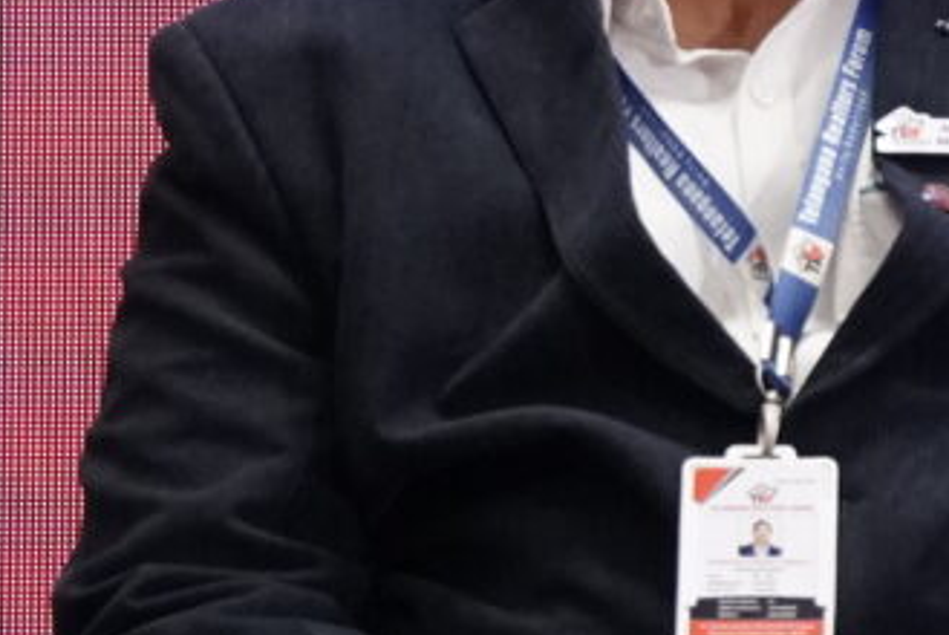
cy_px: 369
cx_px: 3219
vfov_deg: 3.6
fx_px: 9985
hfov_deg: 5.1
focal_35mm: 378
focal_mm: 48.7
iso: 2500
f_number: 4
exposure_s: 1/200
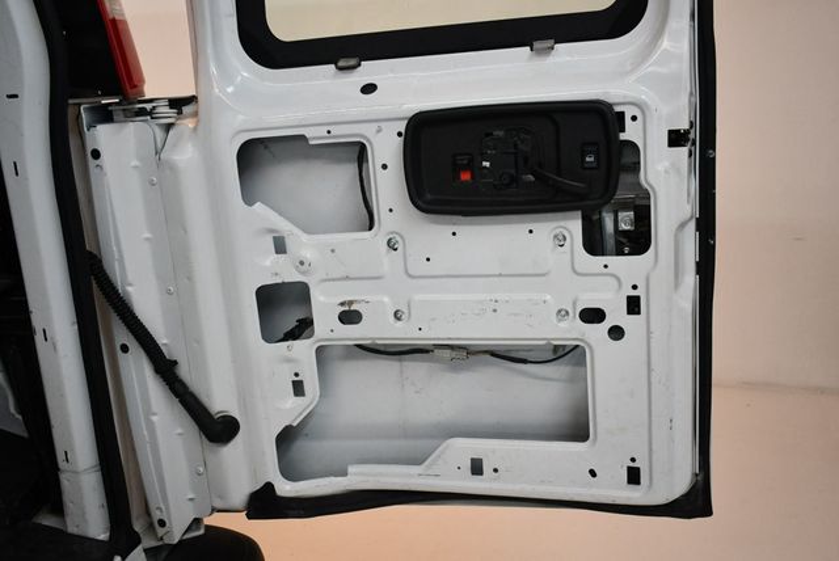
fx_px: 840
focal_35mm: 36
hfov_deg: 53.1
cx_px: 420
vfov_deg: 36.9
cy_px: 280
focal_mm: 18
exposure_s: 1/125
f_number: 3.5
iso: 1100
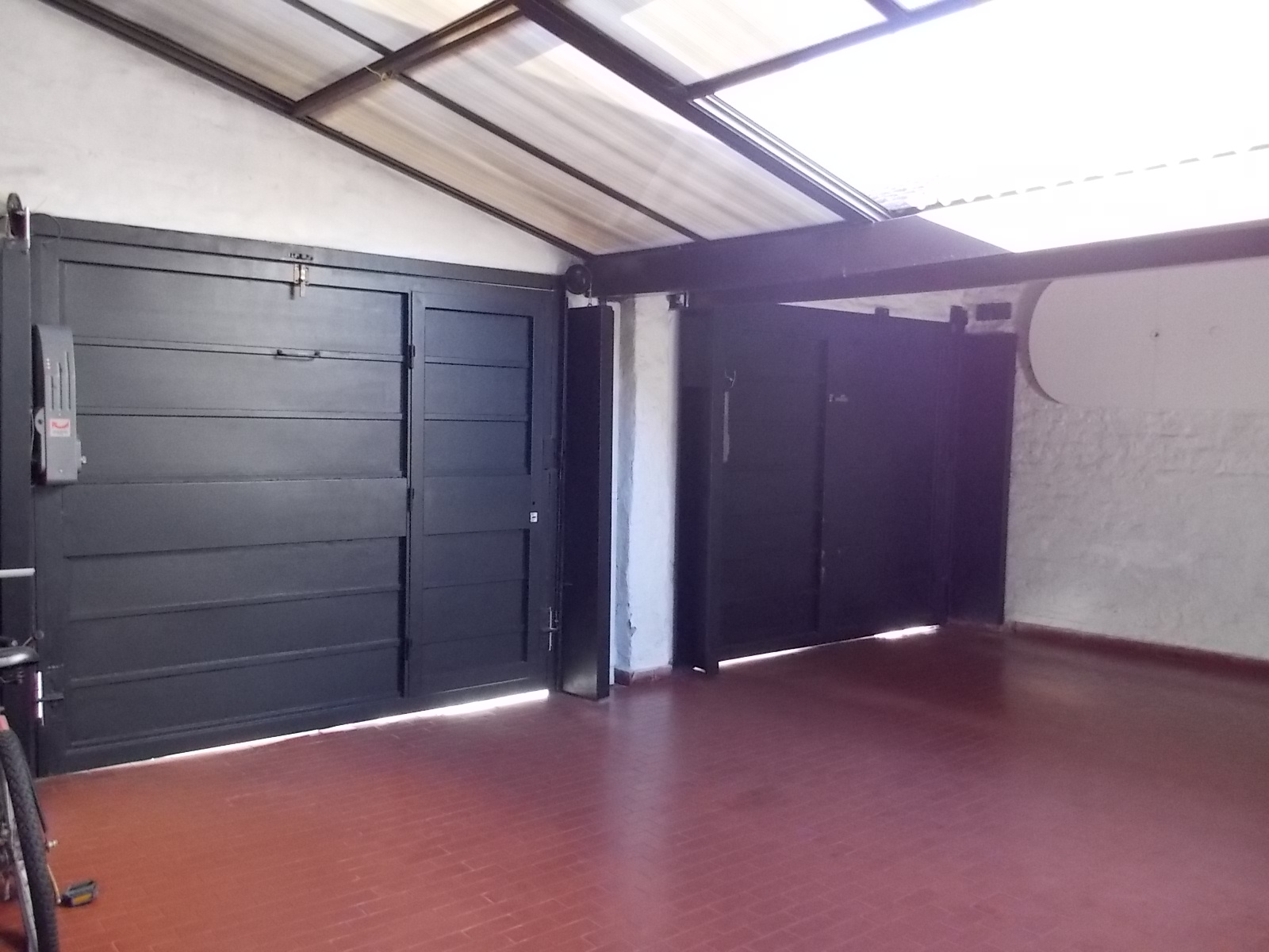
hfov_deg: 61.7
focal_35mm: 29
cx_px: 634
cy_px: 476
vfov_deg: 48.2
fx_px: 1063
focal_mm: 4.1
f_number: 3.3
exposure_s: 1/30
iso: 320
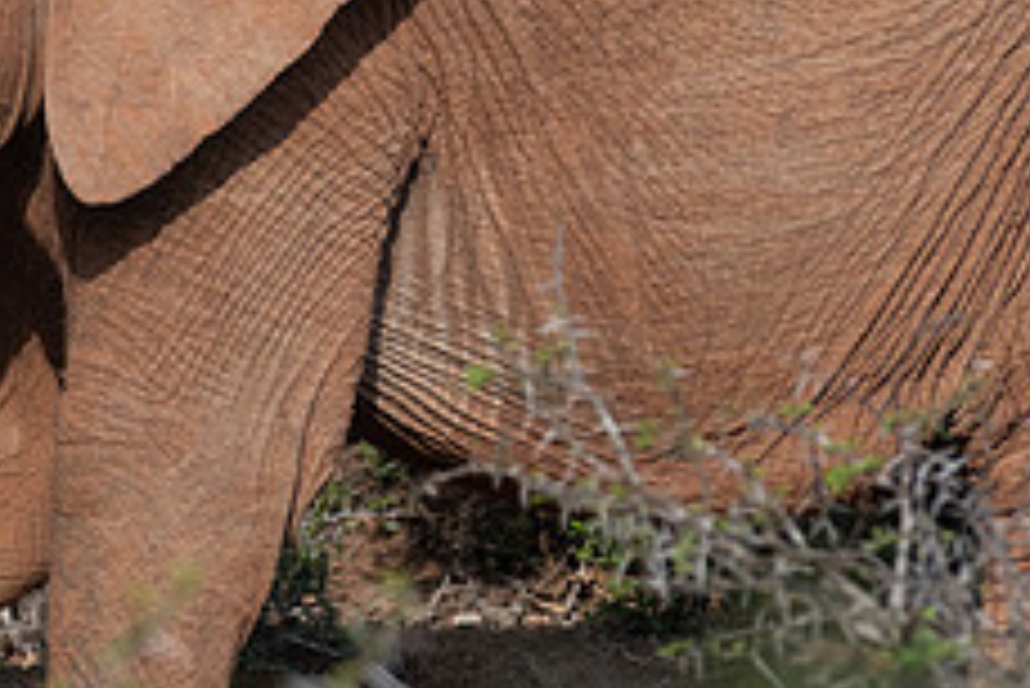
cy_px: 150
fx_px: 46320
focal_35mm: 1618
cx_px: 460
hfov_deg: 1.3
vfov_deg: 0.9
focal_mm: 600
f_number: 7.1
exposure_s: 1/2000
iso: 800
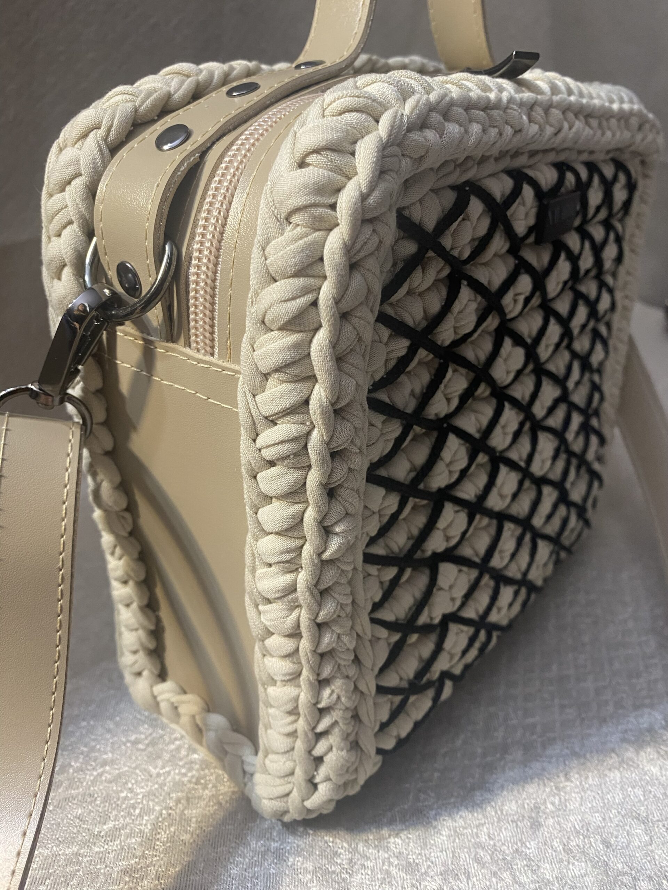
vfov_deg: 67.3
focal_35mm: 26
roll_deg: +2.0
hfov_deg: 53.1
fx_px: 669
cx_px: 334
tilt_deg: -25.6
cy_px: 445
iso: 200
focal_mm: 4.25
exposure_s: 1/60
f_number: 1.8
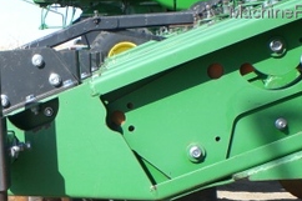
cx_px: 37
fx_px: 746
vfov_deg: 14.8
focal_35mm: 89
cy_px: 248
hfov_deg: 22.4
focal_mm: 6.3
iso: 50
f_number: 4.4
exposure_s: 1/250
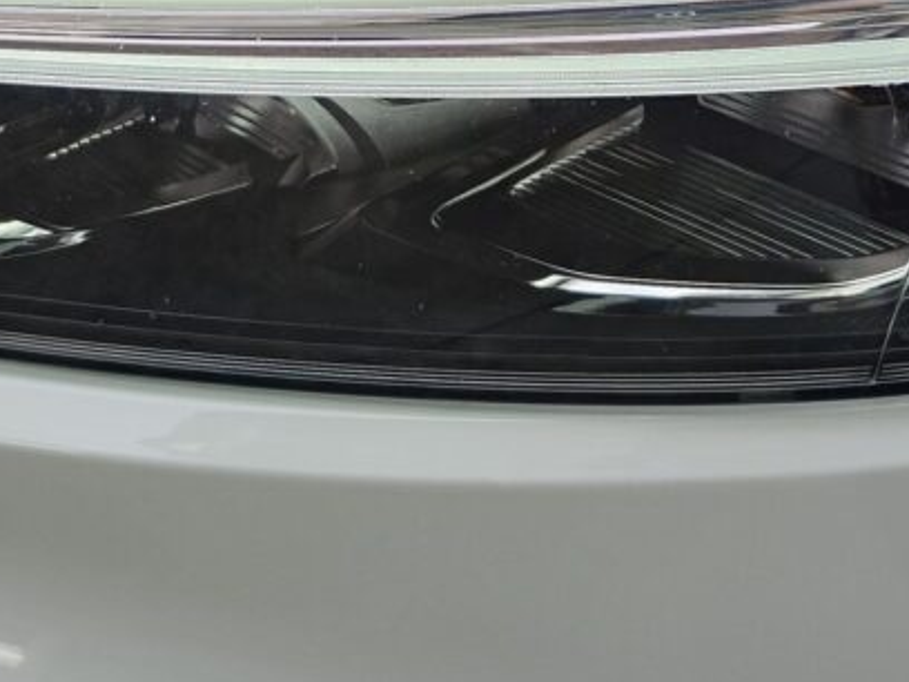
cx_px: 526
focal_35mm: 79
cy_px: -100
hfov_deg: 24.7
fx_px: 2075
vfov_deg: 17.9
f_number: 1.69
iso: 50
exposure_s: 1/505
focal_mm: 7.01
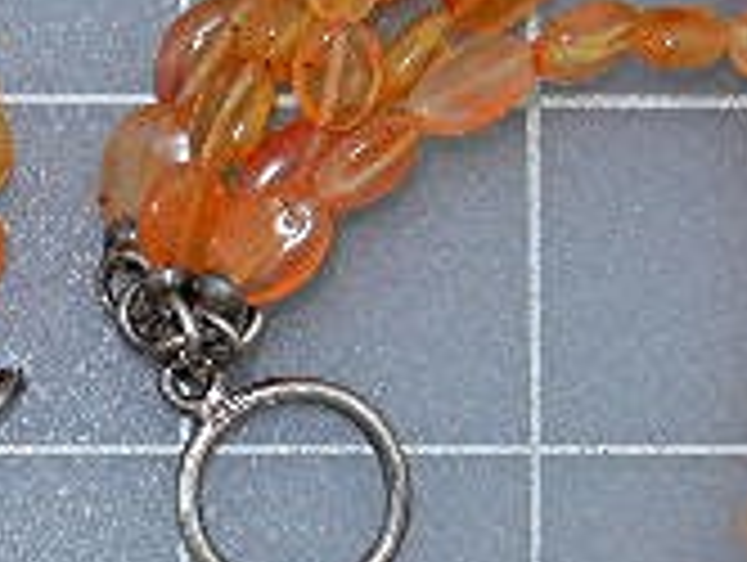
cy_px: 526
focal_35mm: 131
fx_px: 2831
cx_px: 104
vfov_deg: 11.3
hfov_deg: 14.9
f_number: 3.6
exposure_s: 1/30
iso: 261
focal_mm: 6.2
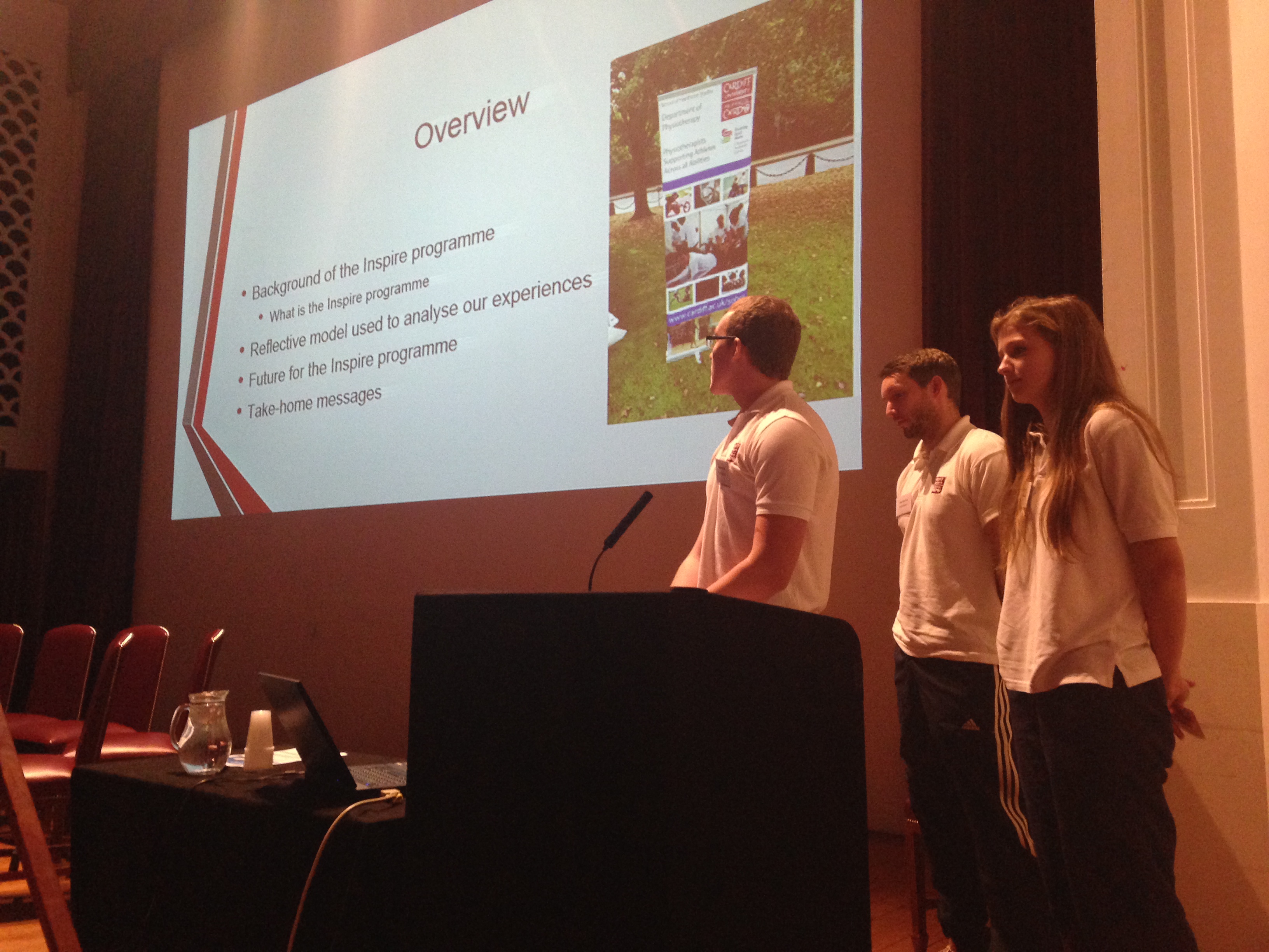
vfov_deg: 42.9
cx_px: 634
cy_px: 476
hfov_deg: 55.4
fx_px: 1210
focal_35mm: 33
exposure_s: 1/20
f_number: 2.4
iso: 320
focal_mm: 4.12
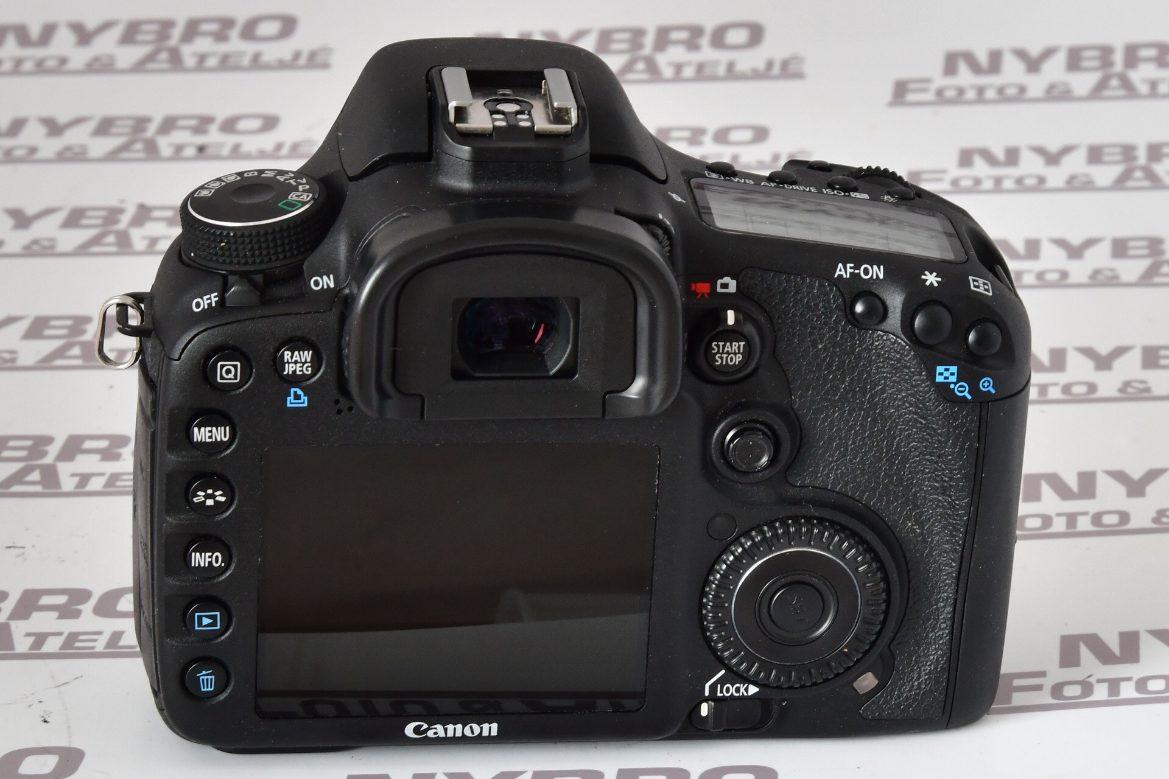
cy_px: 390
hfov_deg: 32.4
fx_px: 2013
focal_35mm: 62
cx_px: 584
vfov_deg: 21.9
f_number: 11
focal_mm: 62
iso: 800
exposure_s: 1/60
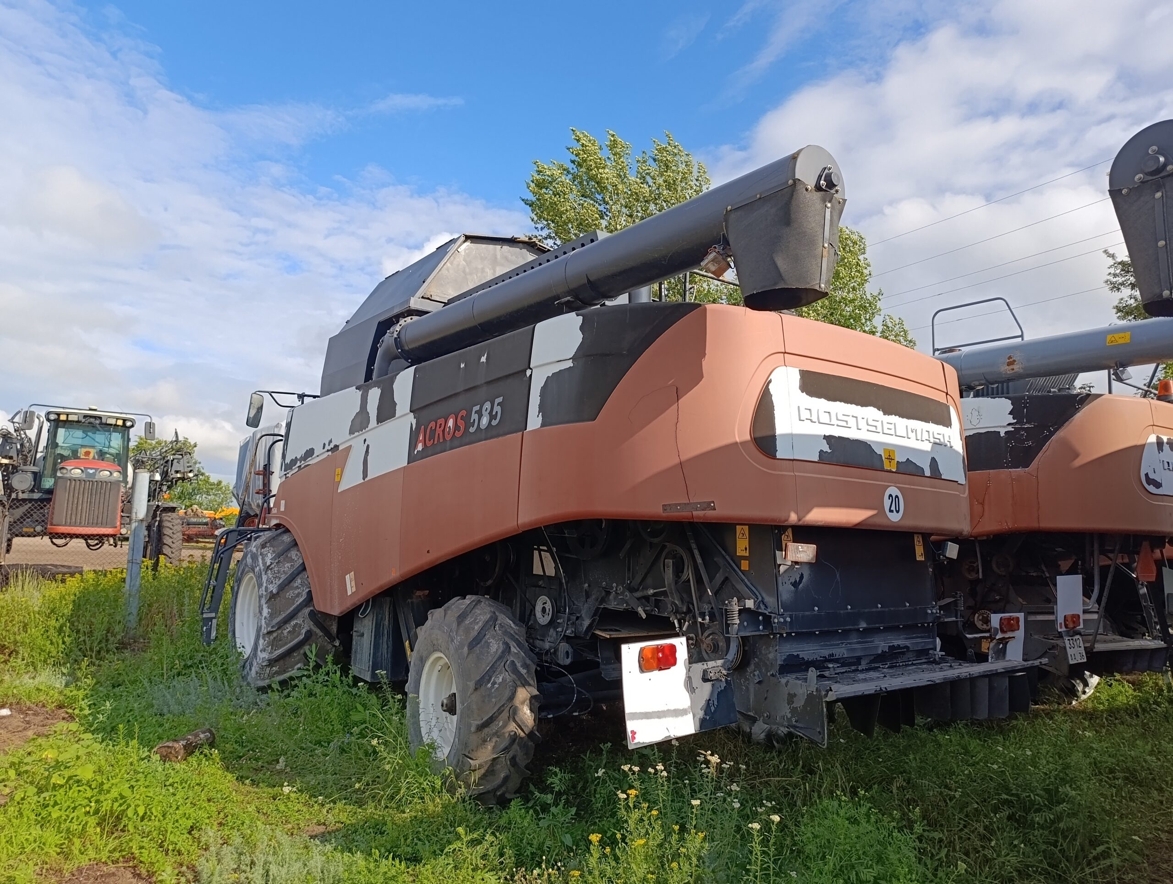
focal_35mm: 23
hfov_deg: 73.8
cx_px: 586
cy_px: 442
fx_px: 781
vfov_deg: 59.0
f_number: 1.7
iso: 50
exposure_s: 1/326
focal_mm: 6.11
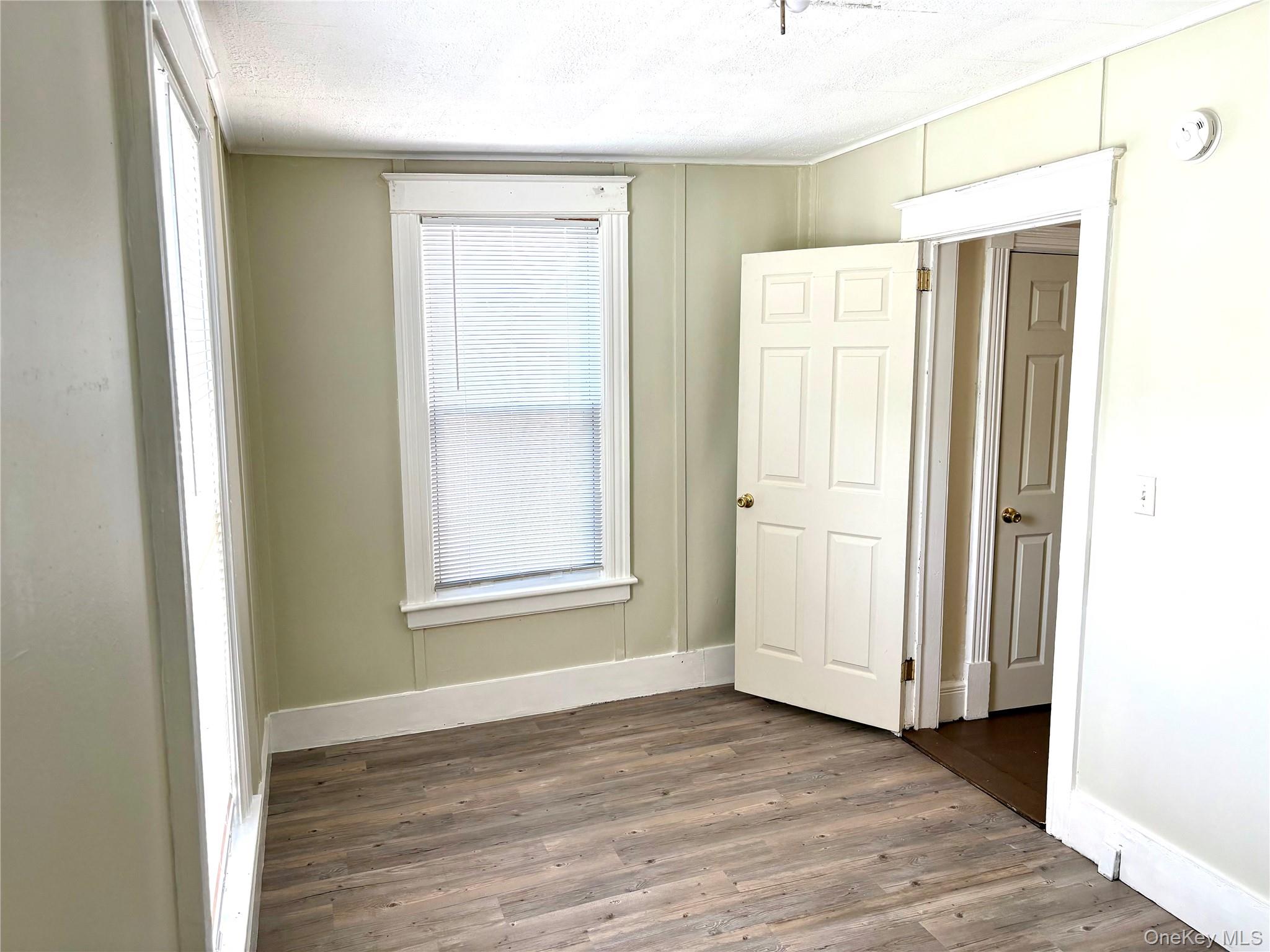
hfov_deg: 67.3
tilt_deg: -7.5
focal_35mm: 26
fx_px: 954
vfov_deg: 53.1
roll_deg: +0.2
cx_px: 635
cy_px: 476
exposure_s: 1/176
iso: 100
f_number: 1.6
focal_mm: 5.96
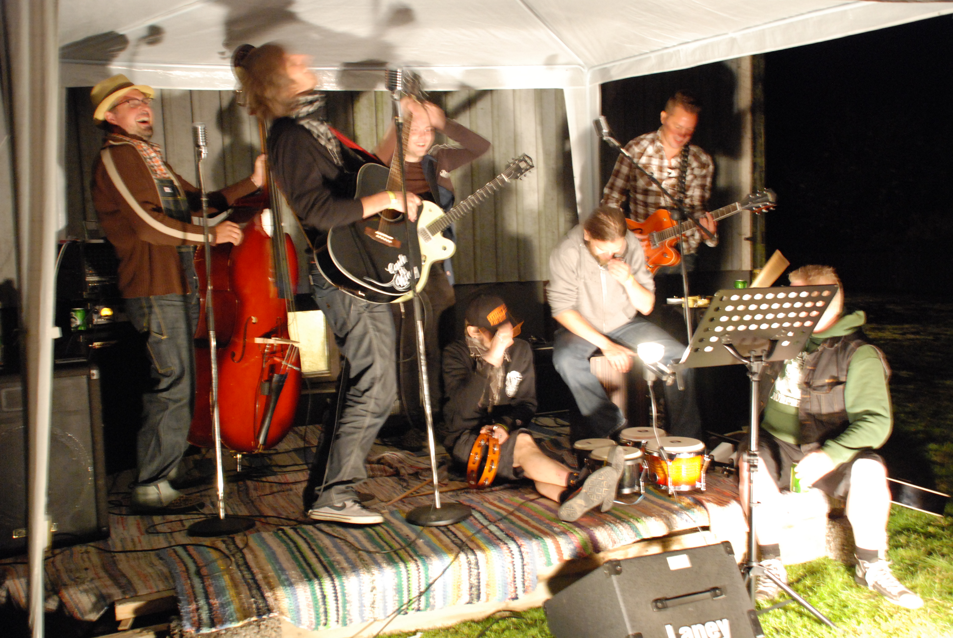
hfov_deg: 53.1
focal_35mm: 36
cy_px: 319
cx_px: 476
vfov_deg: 37.0
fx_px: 954
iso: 1600
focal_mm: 24
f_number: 4
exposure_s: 1/6
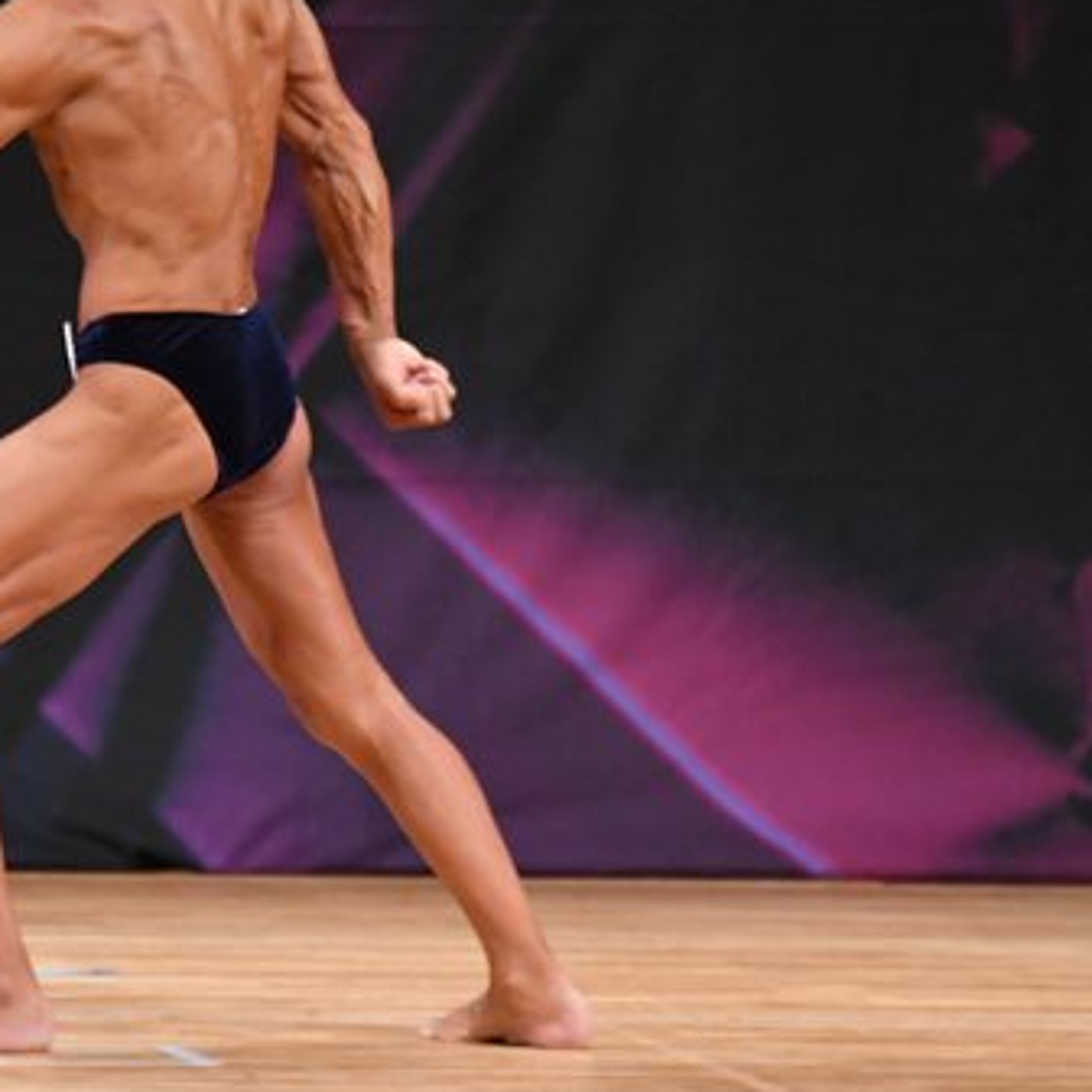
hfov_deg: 3.1
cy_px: 448
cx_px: 141
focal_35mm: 559
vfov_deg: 3.1
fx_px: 19951
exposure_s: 1/400
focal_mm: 190
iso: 3200
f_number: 5.6
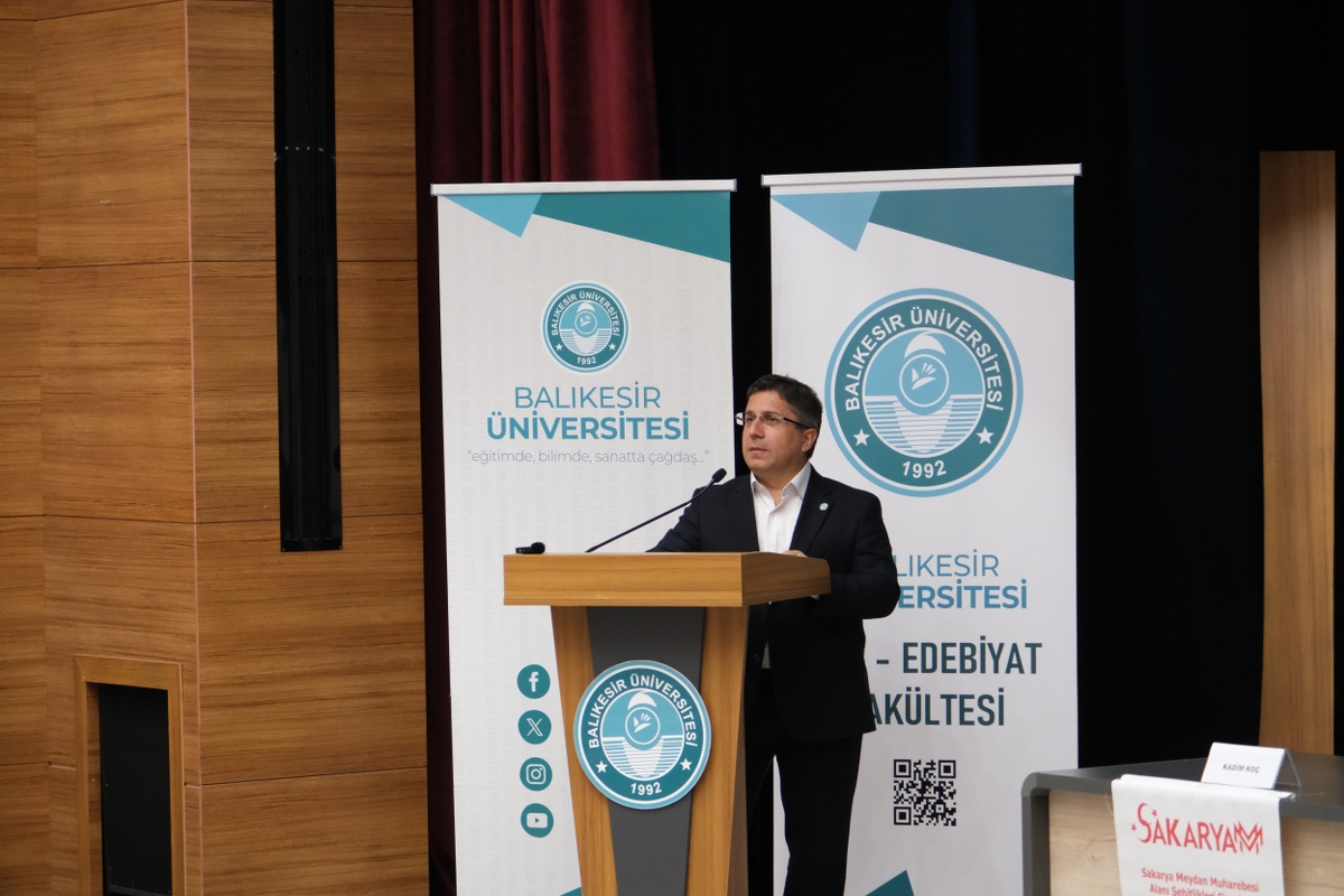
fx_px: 4480
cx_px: 672
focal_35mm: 120
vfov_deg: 11.4
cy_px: 448
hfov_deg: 17.1
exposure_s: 1/52
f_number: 4
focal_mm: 80
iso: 3200
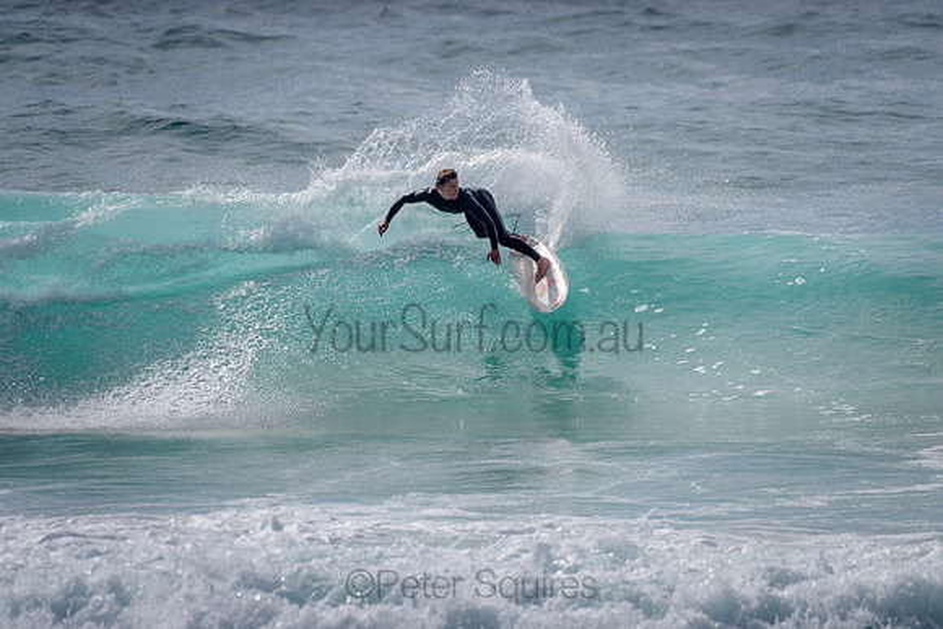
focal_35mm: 613
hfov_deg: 3.4
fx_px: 16064
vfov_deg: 2.2
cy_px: 244
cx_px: 415
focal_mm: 500
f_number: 5.6
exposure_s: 1/2000
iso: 80
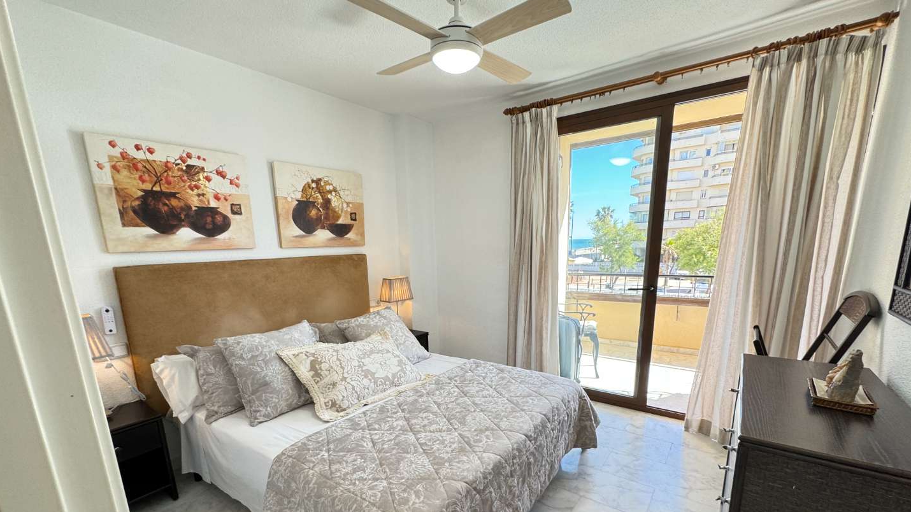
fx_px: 386
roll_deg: +1.6
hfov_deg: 99.4
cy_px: 328
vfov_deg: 65.8
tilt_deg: -12.4
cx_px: 445
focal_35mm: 16
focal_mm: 2.22
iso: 64
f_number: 2.2
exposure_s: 1/99
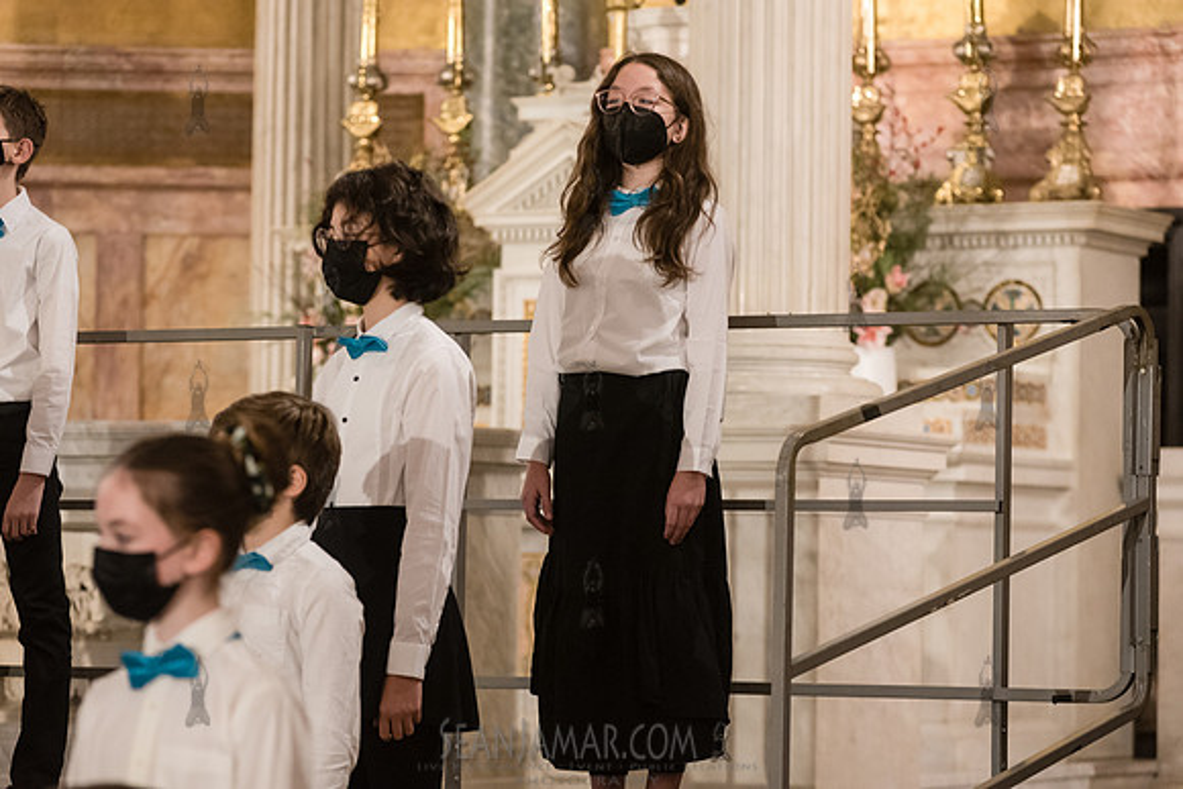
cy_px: 394
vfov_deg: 10.2
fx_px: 4437
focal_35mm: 135
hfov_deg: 15.2
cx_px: 592
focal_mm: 135
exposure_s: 1/125
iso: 4000
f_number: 5
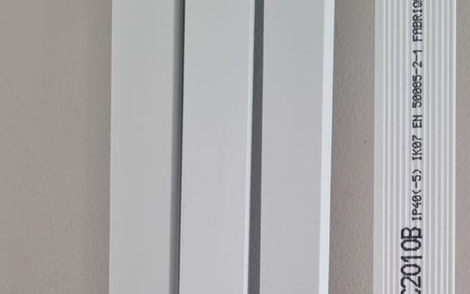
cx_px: 328
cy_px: 292
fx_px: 666
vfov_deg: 23.8
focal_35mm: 52
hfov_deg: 38.2
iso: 200
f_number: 1.8
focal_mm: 5.4
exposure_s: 1/100
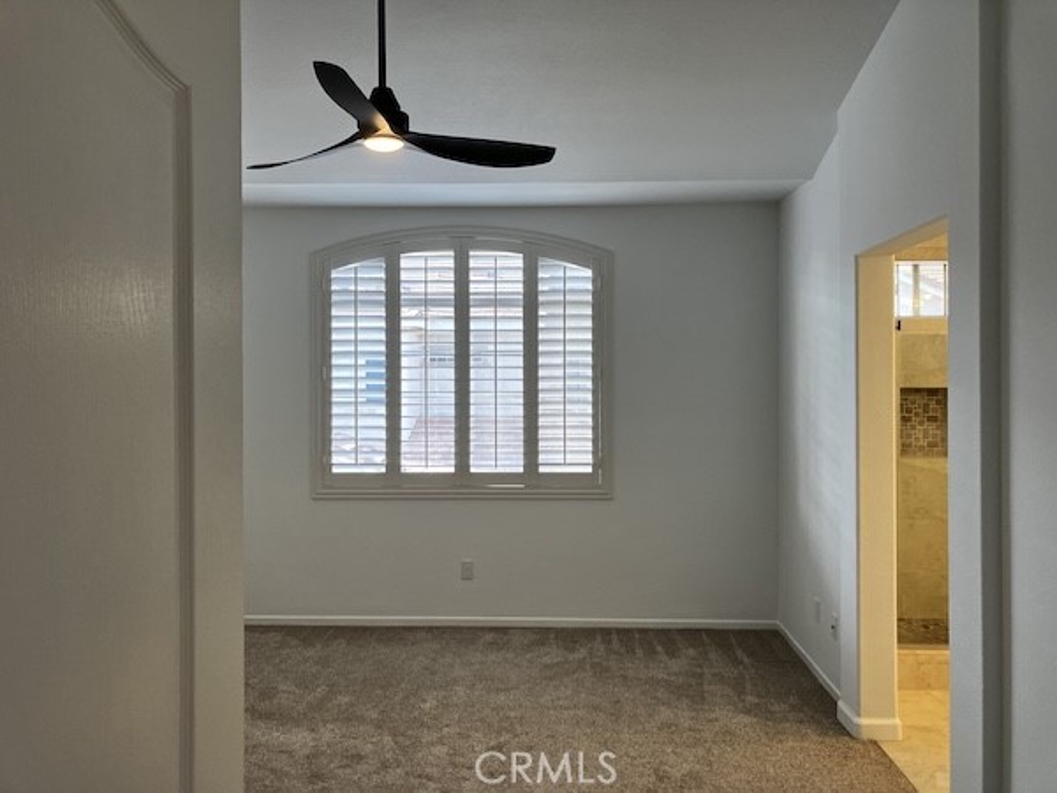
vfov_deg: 49.7
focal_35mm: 28
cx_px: 528
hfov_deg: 63.4
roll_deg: +0.6
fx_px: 855
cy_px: 396
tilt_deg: +0.0
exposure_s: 1/120
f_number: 1.8
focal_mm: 3.99
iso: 64
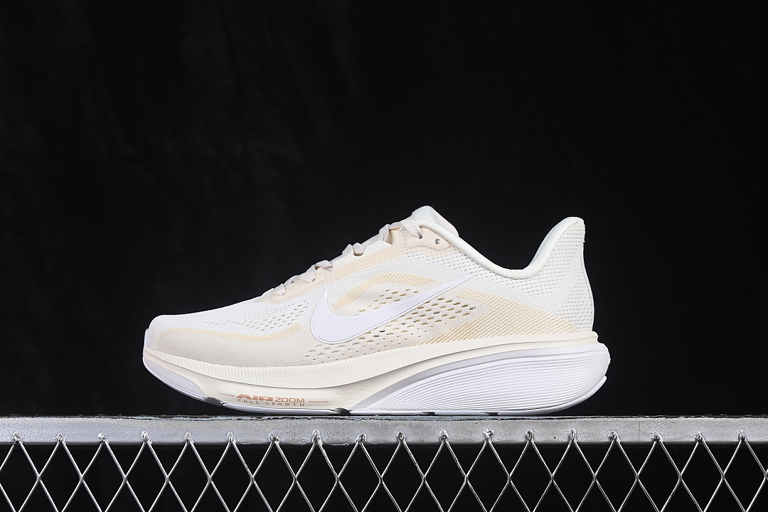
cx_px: 384
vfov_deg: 18.2
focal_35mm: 75
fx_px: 1600
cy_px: 256
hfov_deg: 27.0
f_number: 8
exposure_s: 1/80
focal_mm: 50
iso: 160
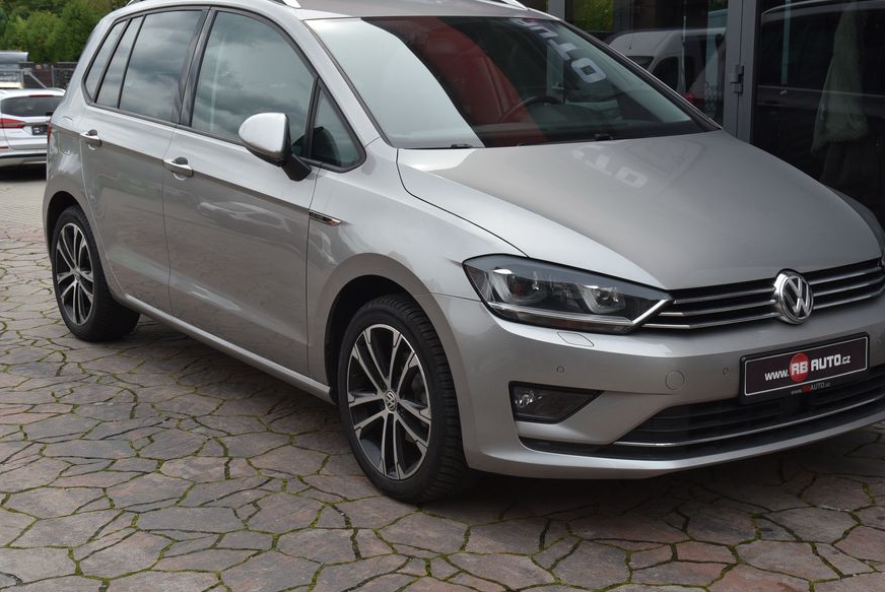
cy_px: 266
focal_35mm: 54
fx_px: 1329
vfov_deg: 25.1
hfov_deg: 36.8
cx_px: 470
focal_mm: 46
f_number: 10
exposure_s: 1/400
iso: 500
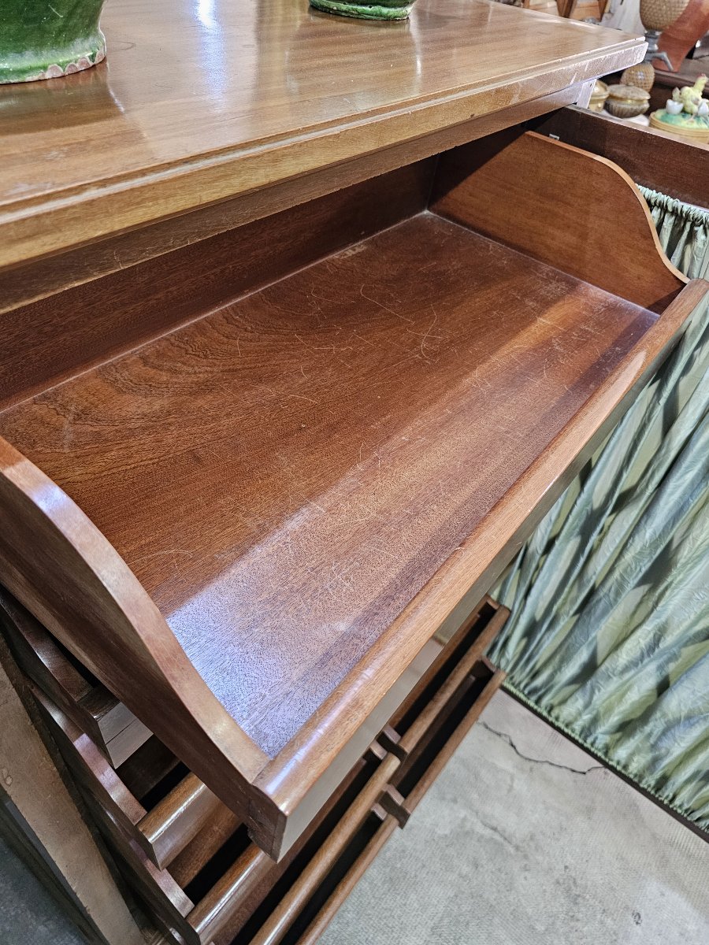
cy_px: 472
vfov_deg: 73.9
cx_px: 354
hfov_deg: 58.9
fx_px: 628
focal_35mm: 23
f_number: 1.7
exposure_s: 1/100
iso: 800
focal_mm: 6.3
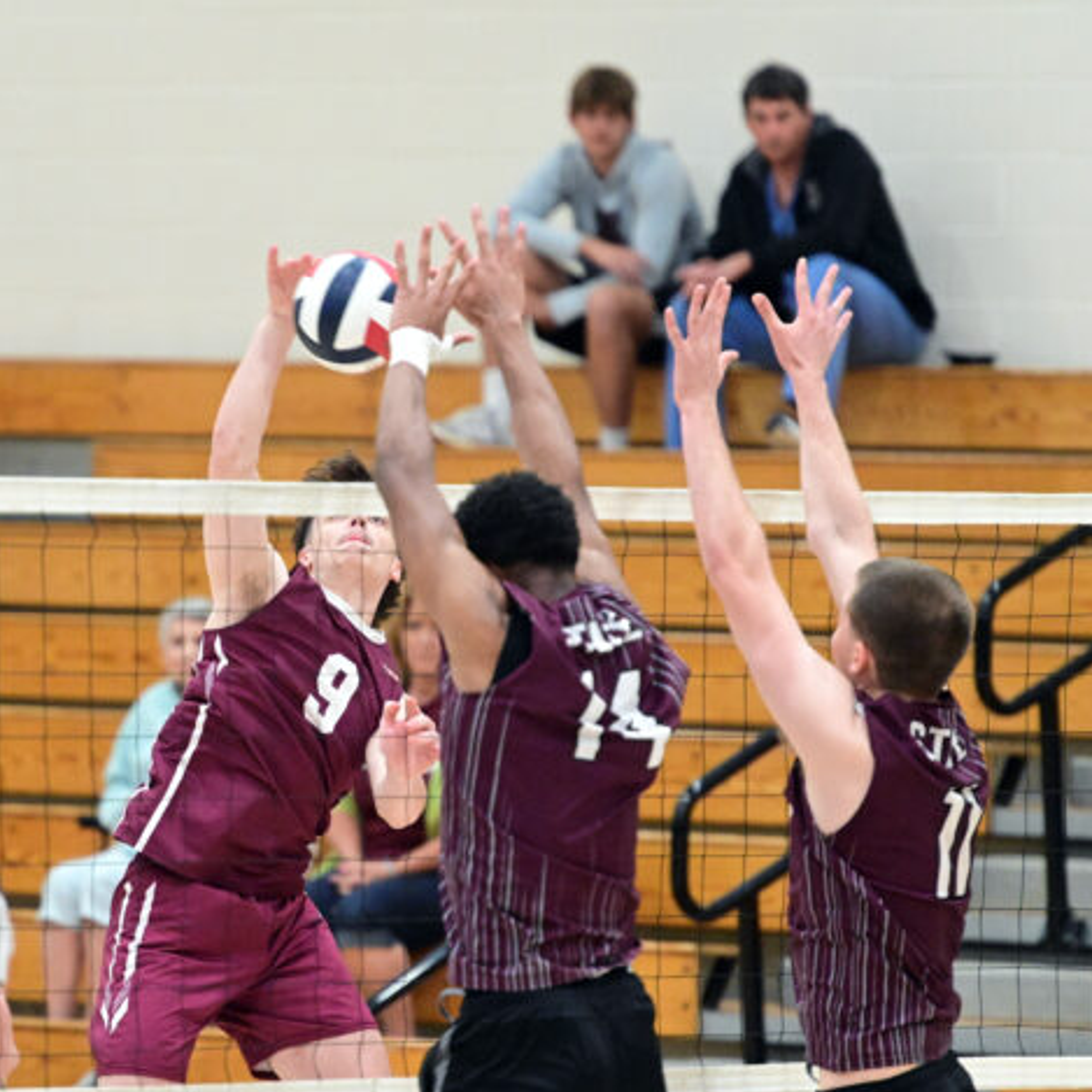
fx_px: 12634
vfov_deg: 4.9
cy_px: 524
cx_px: 313
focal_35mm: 354
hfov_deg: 4.9
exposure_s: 1/1250
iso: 16000
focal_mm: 260
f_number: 4
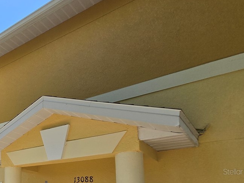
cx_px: -42
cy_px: 171
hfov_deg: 41.2
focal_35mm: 32
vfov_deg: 40.2
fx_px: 226
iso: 50
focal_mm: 2.2
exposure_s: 1/1276
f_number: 2.2
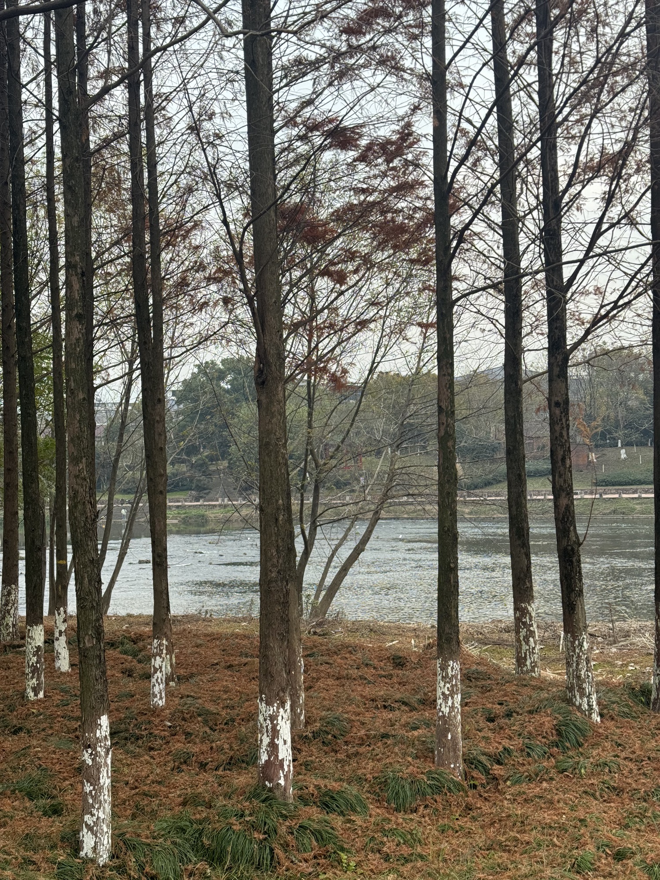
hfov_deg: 30.3
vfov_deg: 39.7
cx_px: 330
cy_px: 440
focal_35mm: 48
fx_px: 1220
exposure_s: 1/119
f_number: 1.78
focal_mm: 6.76
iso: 100
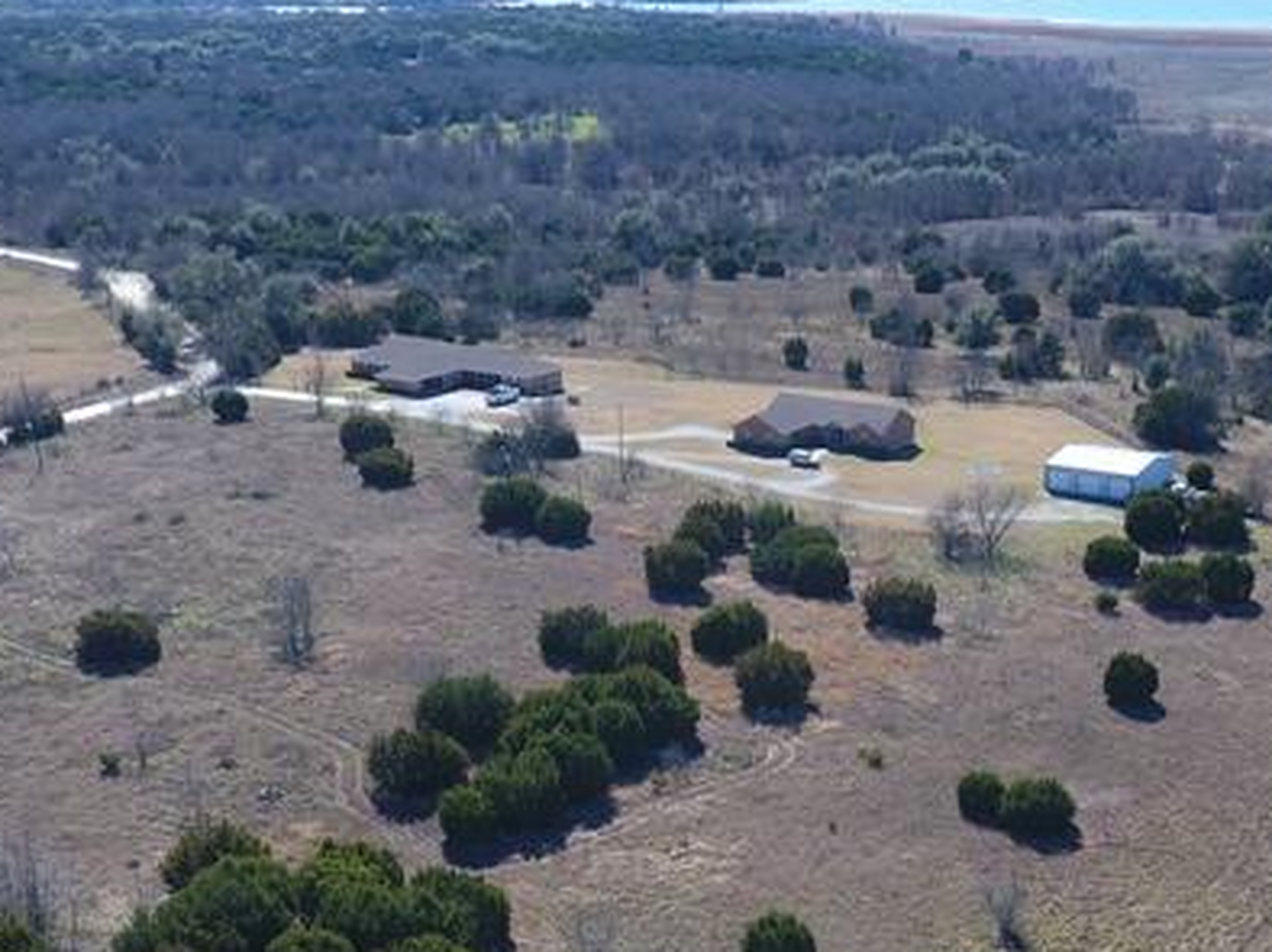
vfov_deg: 25.2
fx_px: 1910
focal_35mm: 52
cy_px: 1146
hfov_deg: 36.6
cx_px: 804
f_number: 2.8
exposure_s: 1/485
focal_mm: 3.61
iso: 100
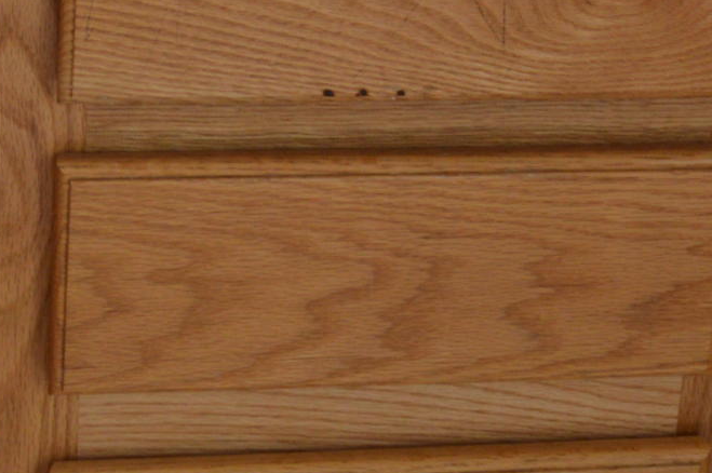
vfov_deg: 8.1
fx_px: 3240
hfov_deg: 12.4
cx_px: 725
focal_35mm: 164
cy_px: -326
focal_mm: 24
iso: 400
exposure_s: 1/80
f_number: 4.5
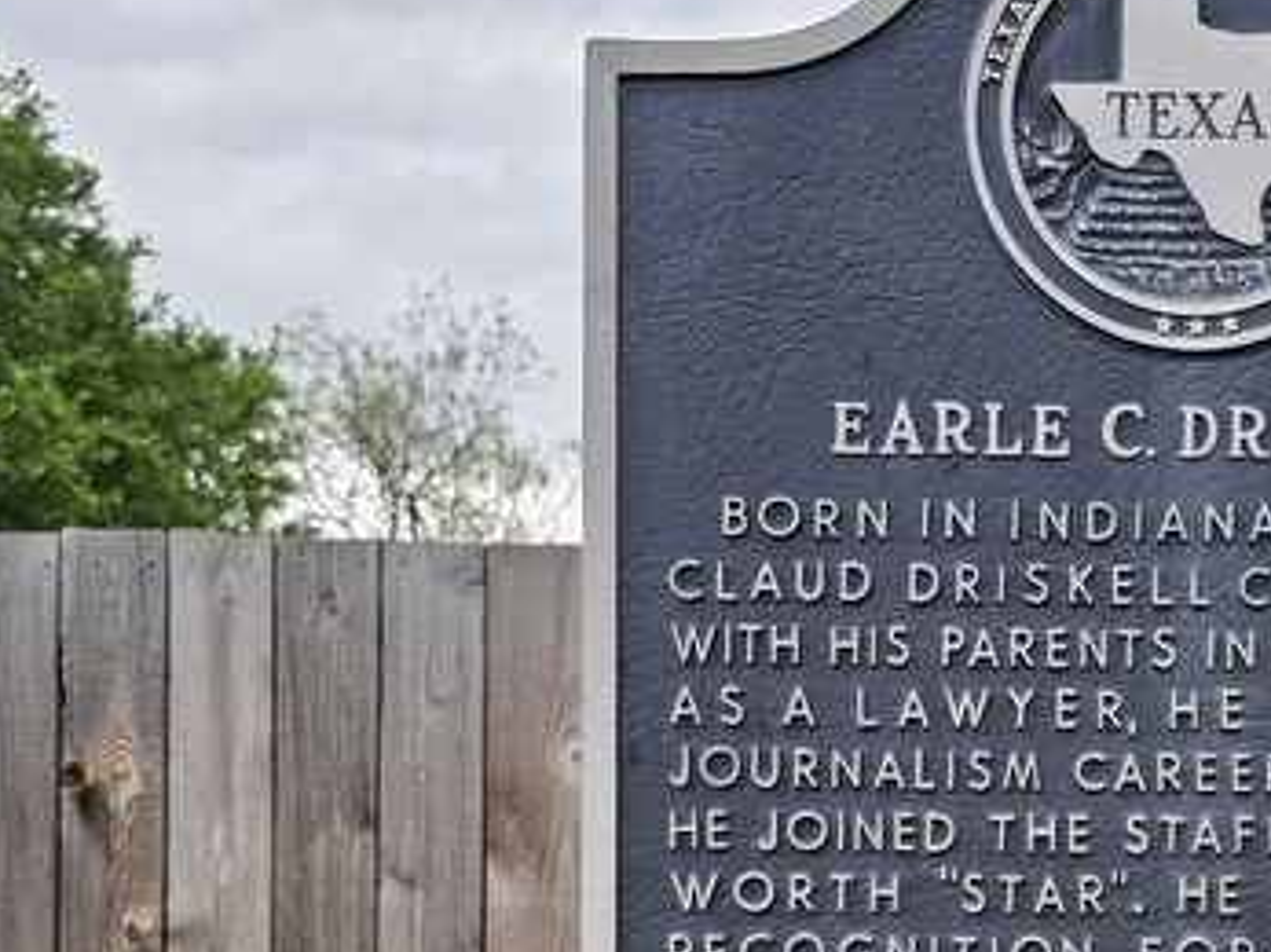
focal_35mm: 53
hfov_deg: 34.7
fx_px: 1945
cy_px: 981
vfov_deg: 25.9
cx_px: 1070
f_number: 1.7
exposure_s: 1/359
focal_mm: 6.3
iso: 160
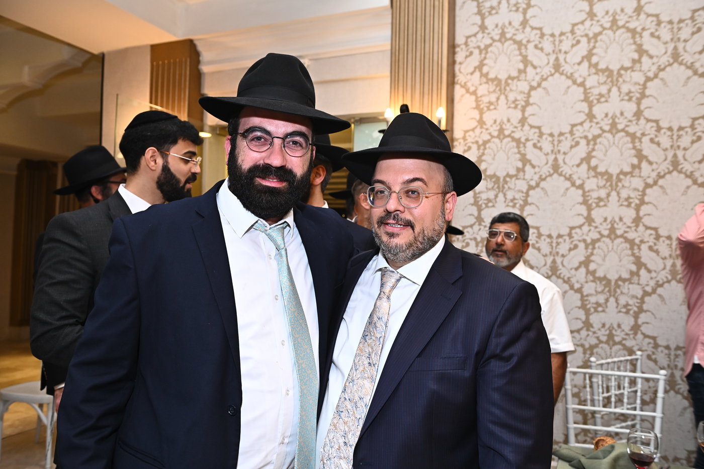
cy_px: 234
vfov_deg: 45.0
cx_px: 352
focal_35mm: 29
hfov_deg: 63.7
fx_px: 567
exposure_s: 1/200
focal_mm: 29
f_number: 5
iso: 1250
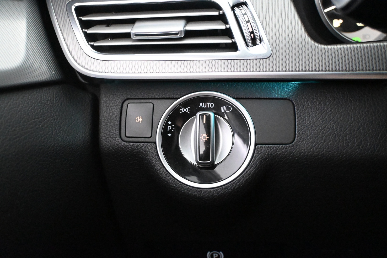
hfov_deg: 57.2
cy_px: 129
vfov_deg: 40.0
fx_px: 355
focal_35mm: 33
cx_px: 194
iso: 12800
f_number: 4
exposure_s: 1/50
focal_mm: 22
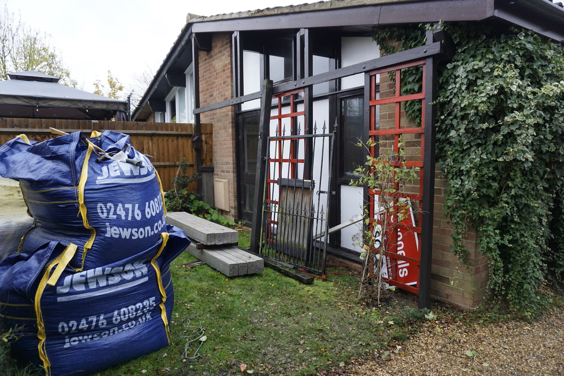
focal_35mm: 24
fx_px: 376
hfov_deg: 73.7
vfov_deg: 53.1
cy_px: 188
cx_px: 282
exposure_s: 1/160
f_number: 4
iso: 320
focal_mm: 16
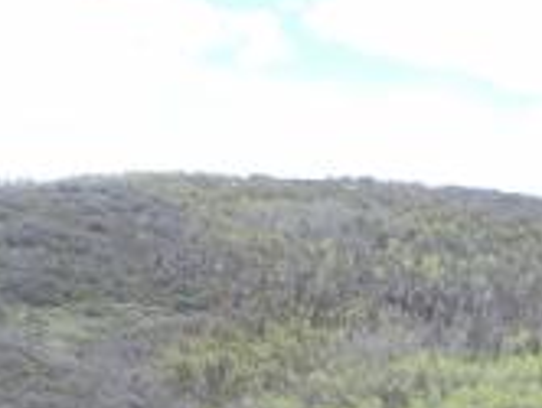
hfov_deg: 20.7
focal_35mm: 77
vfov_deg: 17.8
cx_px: 859
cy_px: 552
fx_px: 1207
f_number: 2.8
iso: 100
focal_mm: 3.61
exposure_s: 1/470
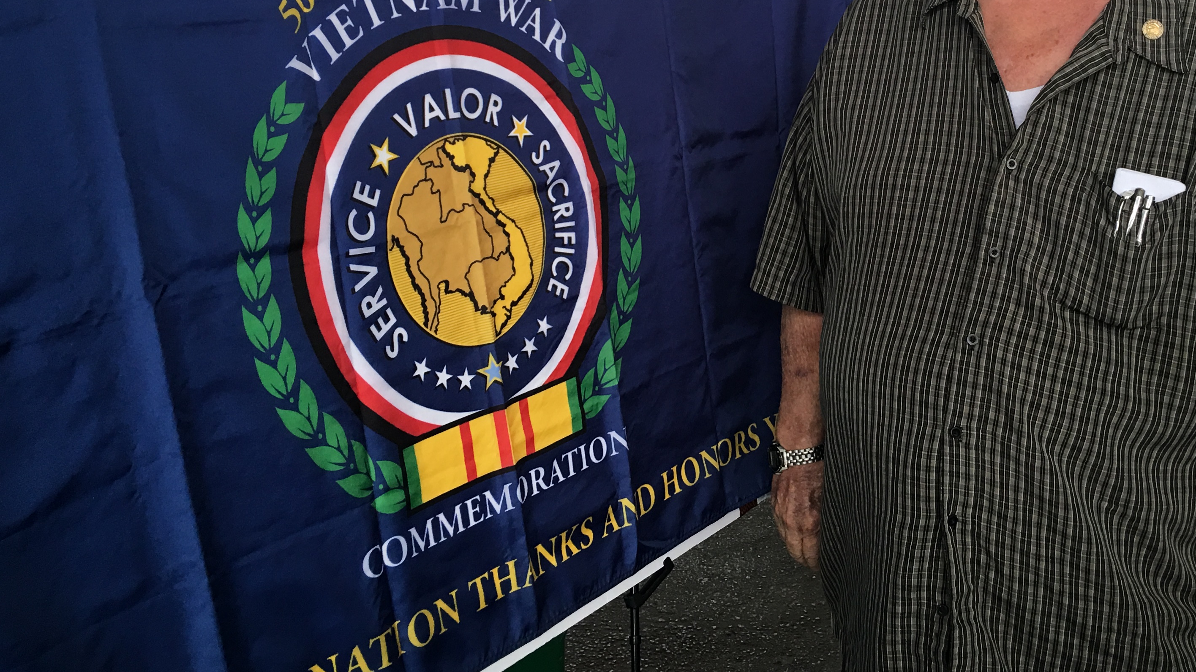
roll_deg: +1.1
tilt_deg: -7.8
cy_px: 122
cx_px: 777
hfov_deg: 44.9
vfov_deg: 26.0
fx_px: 1427
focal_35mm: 45
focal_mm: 4.15
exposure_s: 1/30
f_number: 2.2
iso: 25
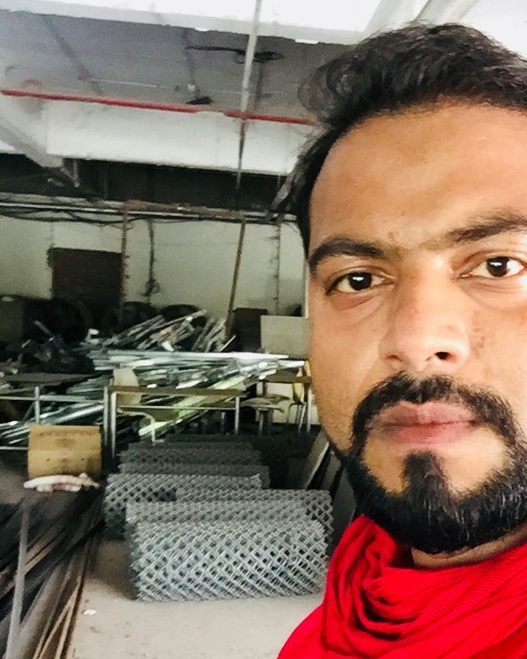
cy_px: 476
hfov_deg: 28.5
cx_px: 420
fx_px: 1014
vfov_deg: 35.4
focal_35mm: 52
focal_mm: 2.65
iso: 160
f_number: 2.2
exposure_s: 1/33
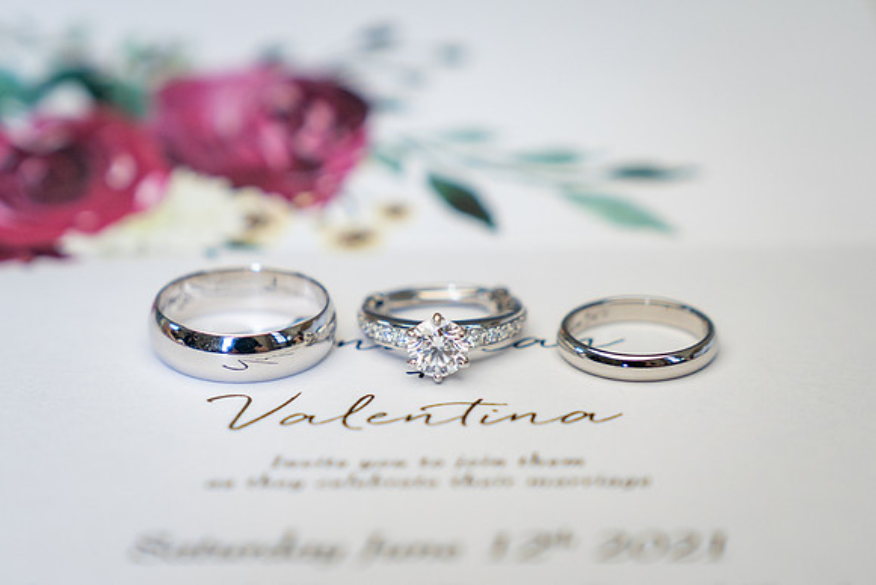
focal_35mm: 107
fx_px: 2611
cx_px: 338
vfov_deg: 12.8
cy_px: 322
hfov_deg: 19.0
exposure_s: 1/200
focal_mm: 70
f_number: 4
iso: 1250
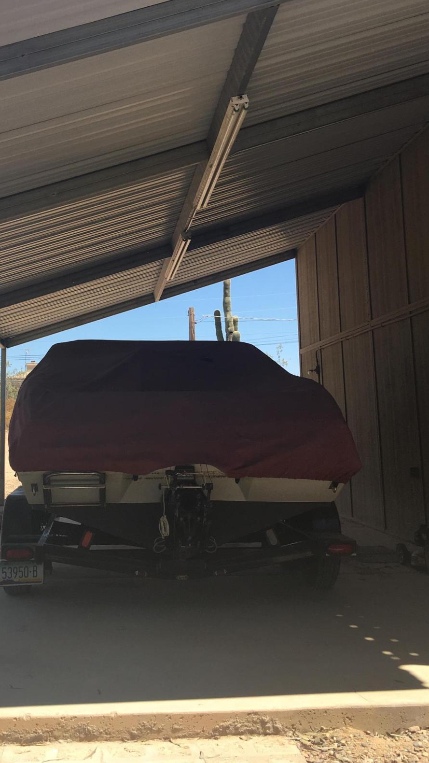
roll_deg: -0.8
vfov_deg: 50.0
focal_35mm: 40
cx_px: 161
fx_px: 809
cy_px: 292
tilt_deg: +11.1
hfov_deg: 29.6
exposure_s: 1/874
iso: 25
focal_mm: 4.15
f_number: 2.2
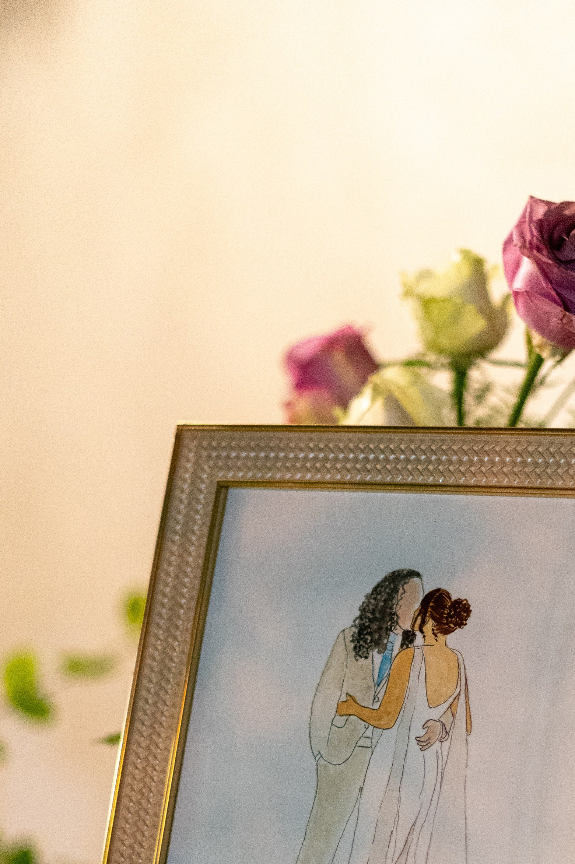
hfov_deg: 16.6
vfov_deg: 24.4
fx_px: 1967
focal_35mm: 82
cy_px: 698
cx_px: 377
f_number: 1.4
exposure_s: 1/200
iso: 6400
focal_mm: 50
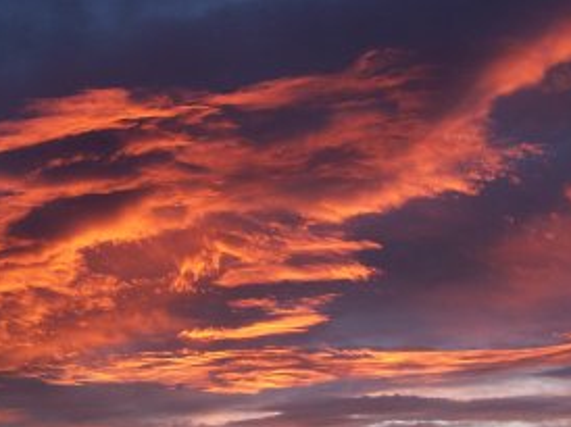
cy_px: 267
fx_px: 989
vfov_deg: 24.3
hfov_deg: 31.7
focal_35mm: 60
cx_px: 158
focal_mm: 6.3
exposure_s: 1/30
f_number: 2.8
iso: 100
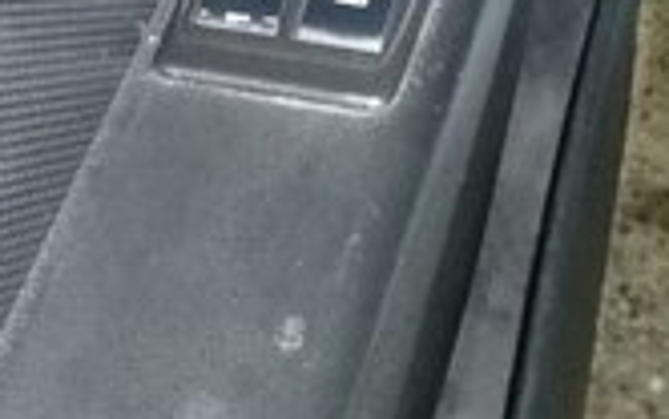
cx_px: 375
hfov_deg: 21.2
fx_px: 1788
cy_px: -153
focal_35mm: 98
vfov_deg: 12.9
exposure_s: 1/20
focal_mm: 3.3
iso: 640
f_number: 2.2
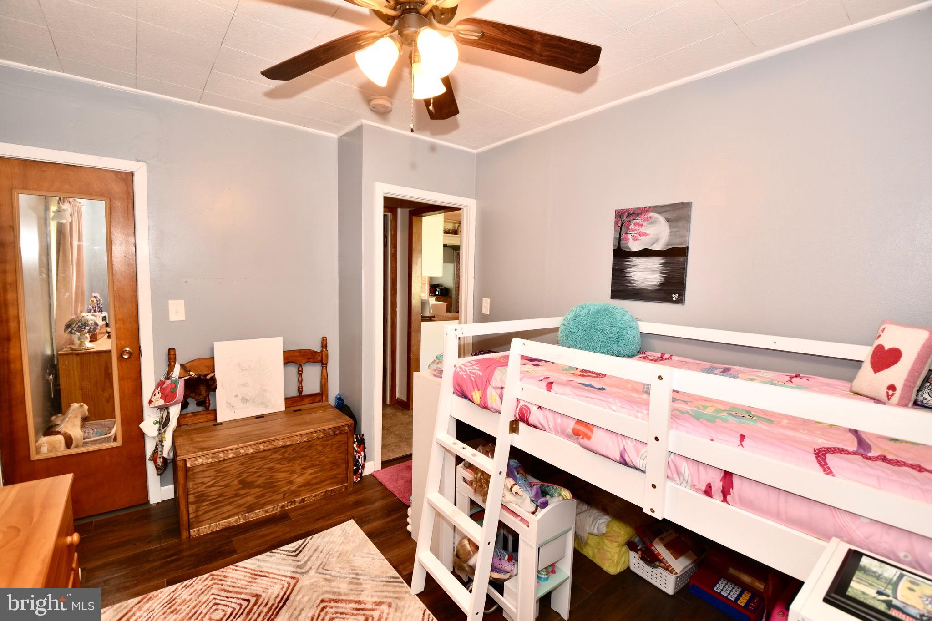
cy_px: 310
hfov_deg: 100.4
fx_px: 388
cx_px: 466
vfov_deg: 77.3
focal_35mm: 15
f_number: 5.6
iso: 100
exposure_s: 1/4
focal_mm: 10
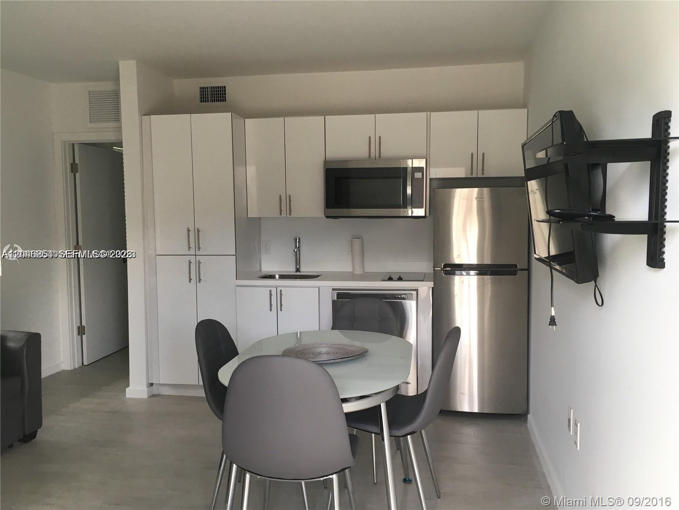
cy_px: 255
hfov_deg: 61.7
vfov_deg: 48.2
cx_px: 340
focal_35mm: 29
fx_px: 569
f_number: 2.2
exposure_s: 1/30
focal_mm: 4.15
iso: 25
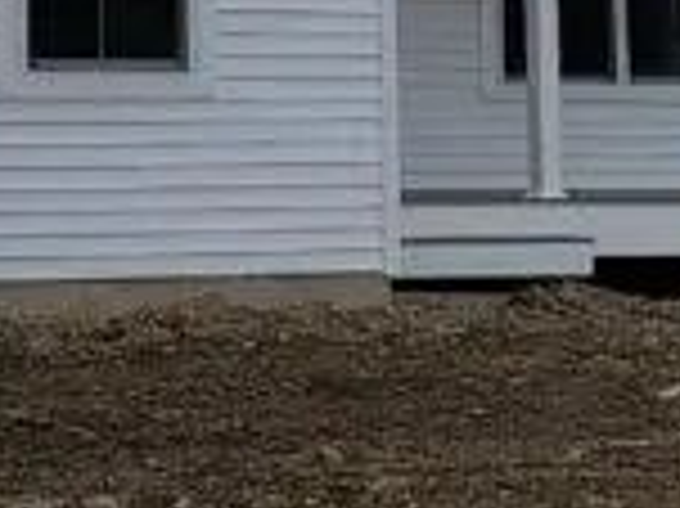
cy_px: -274
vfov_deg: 8.5
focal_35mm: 170
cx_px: -50
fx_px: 3337
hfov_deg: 11.5
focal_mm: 7
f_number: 1.8
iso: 20
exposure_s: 1/952
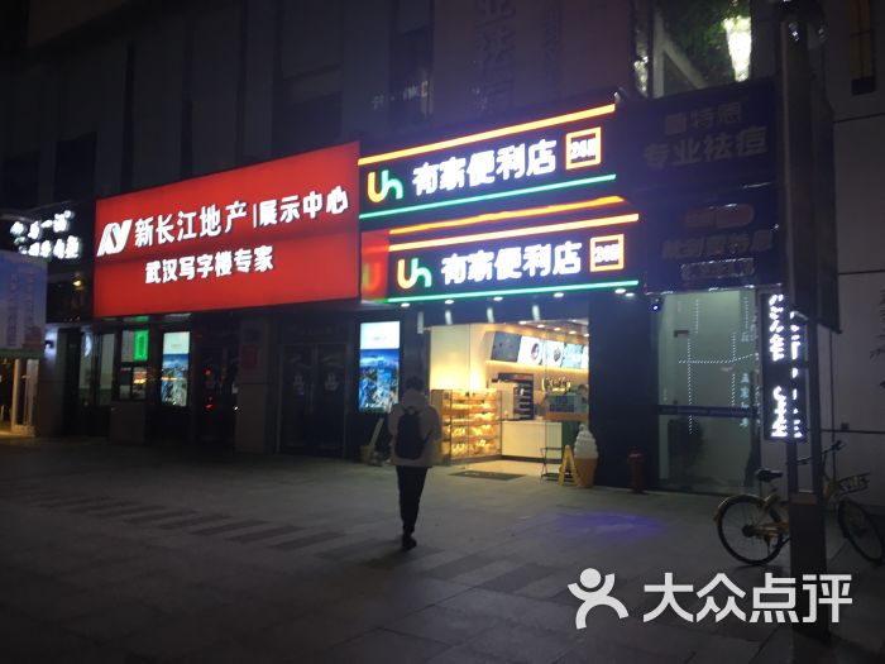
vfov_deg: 48.2
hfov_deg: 61.7
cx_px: 442
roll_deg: -1.0
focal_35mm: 29
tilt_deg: +7.2
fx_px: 741
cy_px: 332
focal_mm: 4.15
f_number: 2.2
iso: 32
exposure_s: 1/33
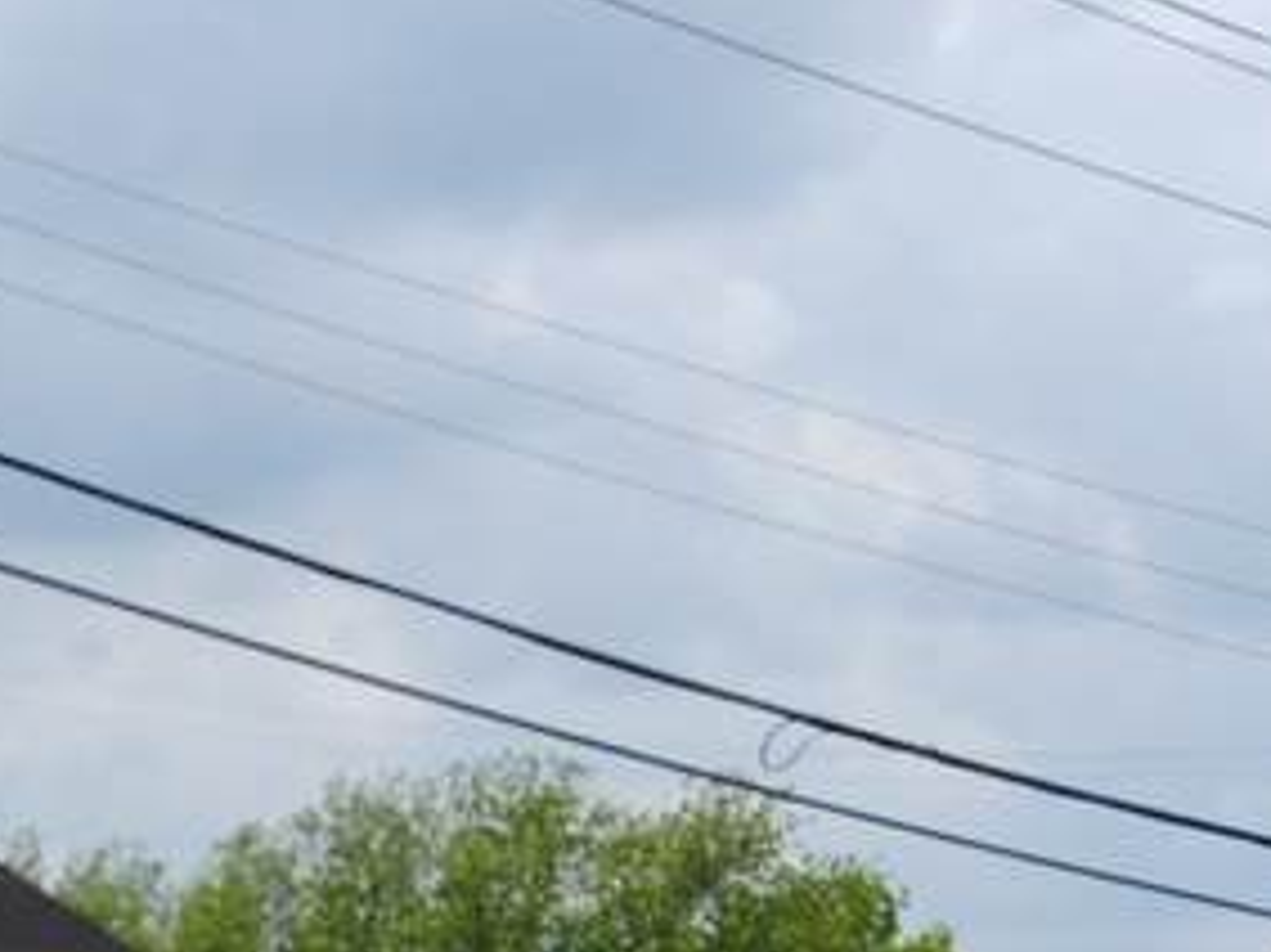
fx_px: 7194
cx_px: -894
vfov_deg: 7.5
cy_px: 1156
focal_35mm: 196
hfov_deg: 9.7
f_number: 9
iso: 100
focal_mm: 30
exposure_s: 1/320
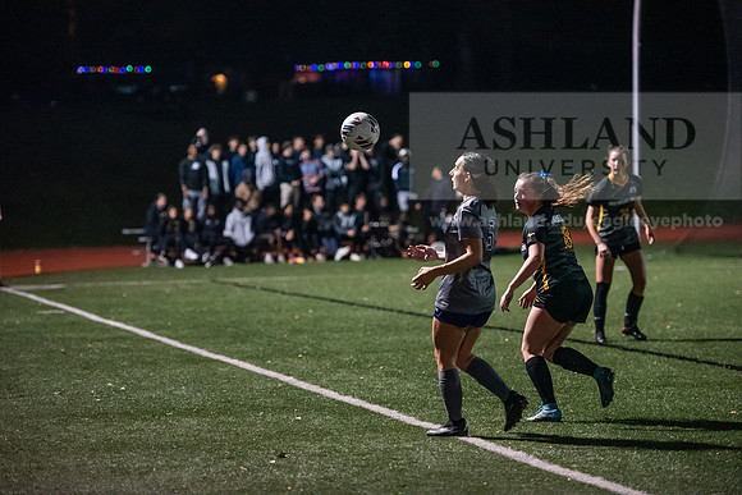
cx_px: 371
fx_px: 2783
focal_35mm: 135
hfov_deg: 15.2
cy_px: 248
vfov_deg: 10.2
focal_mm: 135
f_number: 2.8
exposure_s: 1/1000
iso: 8000
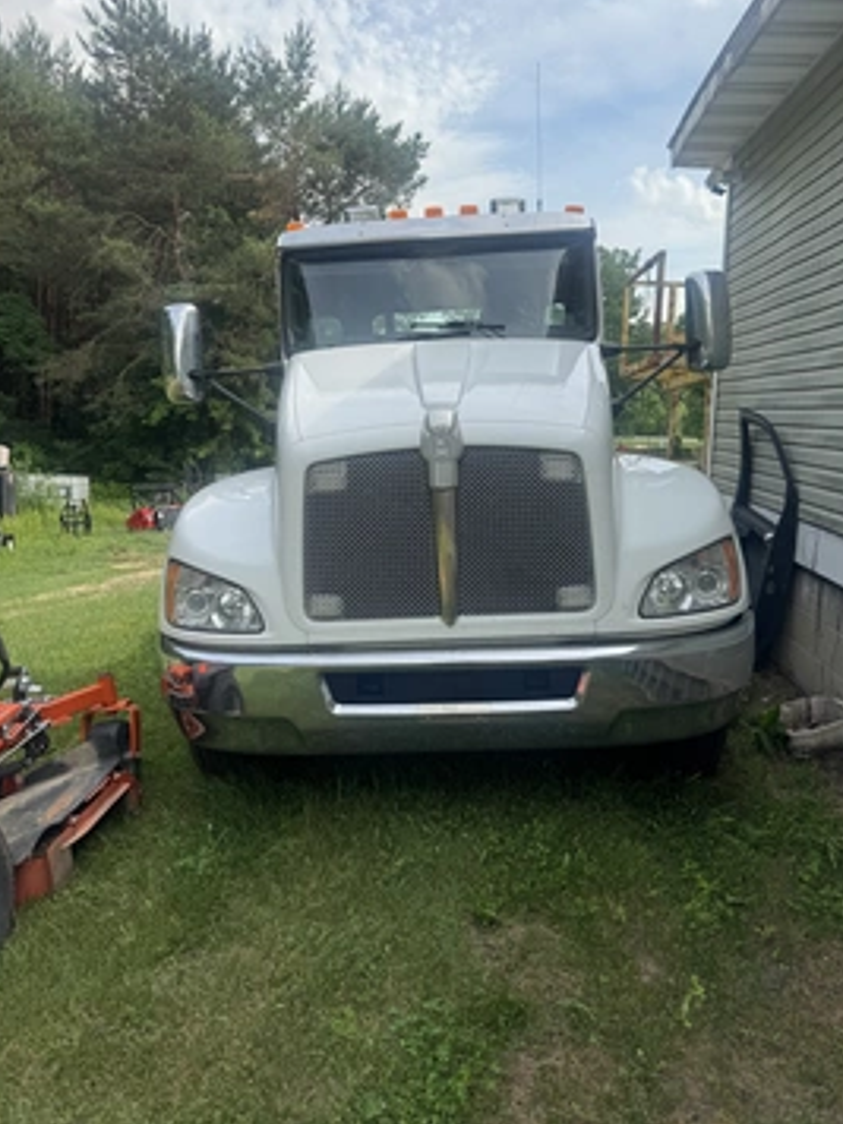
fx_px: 877
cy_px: 496
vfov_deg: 65.1
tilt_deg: -2.1
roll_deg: -0.4
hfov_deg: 51.3
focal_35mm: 27
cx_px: 451
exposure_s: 1/2833
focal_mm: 6.76
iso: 80
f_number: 1.78
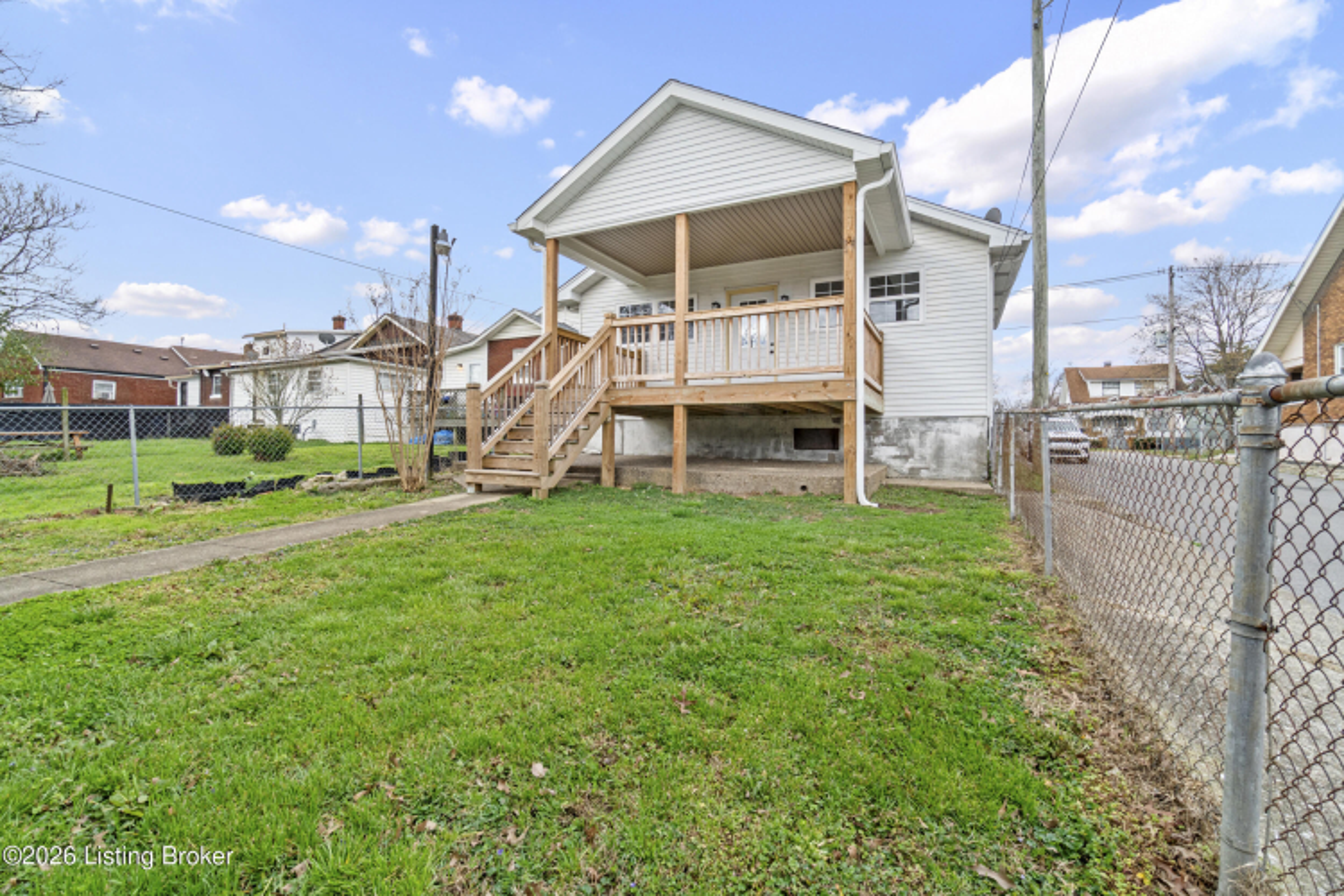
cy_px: 448
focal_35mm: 15
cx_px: 672
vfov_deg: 77.3
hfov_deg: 100.4
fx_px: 560
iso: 400
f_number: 11
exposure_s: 1/60
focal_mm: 10
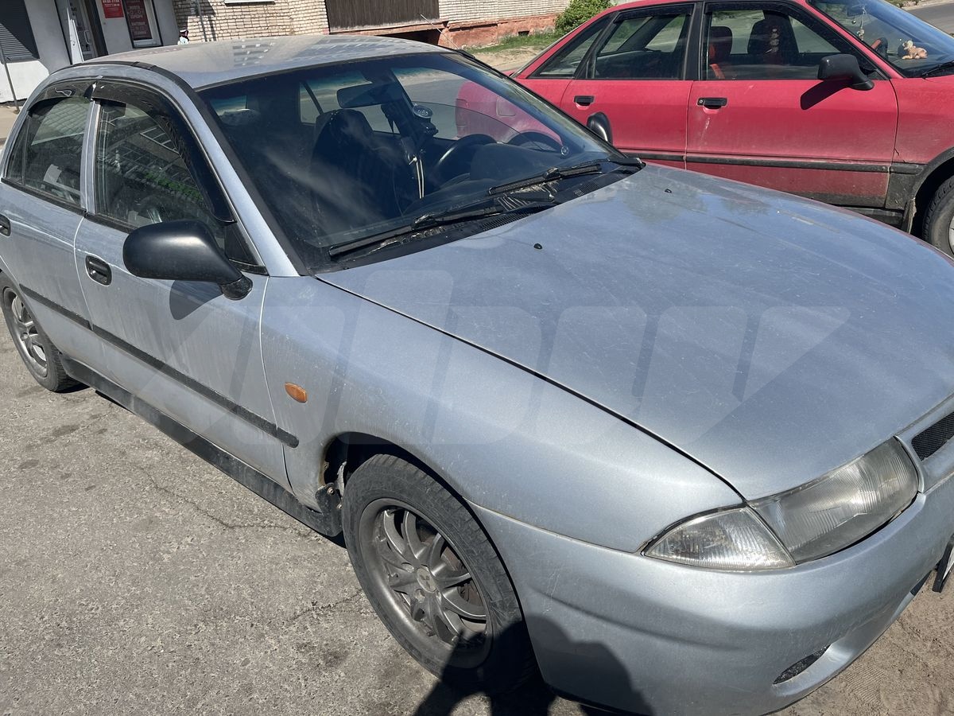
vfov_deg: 53.1
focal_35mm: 26
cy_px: 358
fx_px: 717
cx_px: 477
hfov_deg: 67.3
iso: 50
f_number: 1.6
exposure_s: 1/5319
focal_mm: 5.1
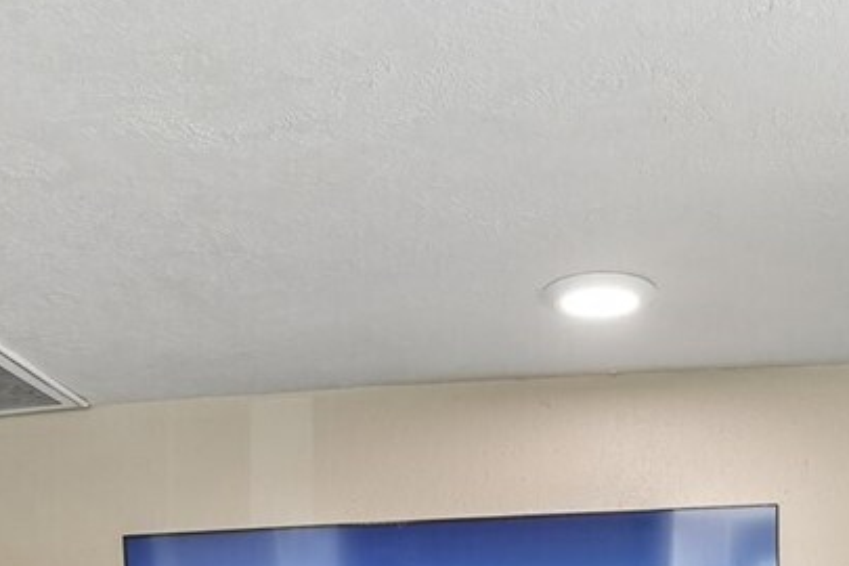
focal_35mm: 67
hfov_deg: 30.1
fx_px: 1580
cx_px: 450
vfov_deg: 17.6
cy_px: 923
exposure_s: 1/8
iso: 400
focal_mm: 16
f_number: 8
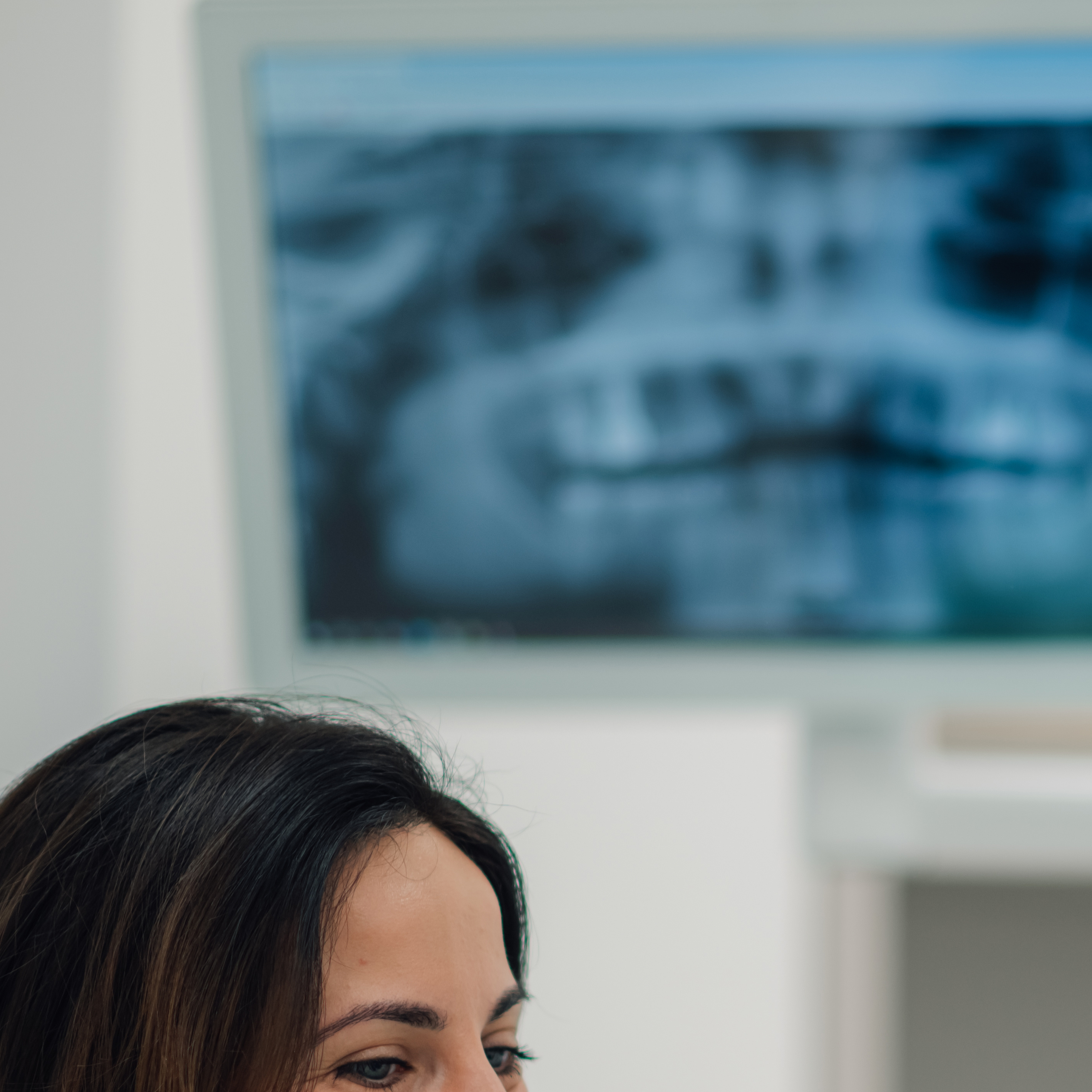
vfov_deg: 8.5
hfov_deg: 8.4
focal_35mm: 206
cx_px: 1257
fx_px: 7352
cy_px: 956
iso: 125
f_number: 1.4
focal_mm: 85
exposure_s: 1/250
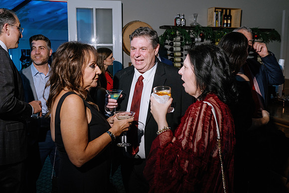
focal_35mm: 35
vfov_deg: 37.9
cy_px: 96
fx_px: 281
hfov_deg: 54.4
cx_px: 144
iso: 800
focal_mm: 35
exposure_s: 1/100
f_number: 4
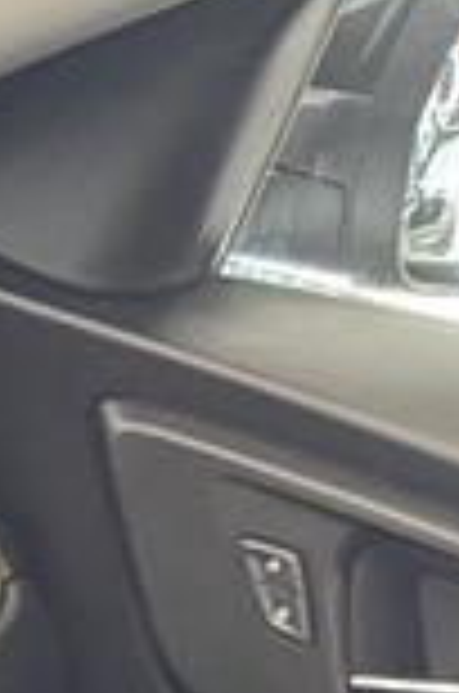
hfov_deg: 5.1
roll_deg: -6.6
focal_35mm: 208
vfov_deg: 8.4
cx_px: -1966
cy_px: 2025
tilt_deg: -35.7
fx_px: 3996
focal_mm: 6.76
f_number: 1.78
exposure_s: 1/40
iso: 640
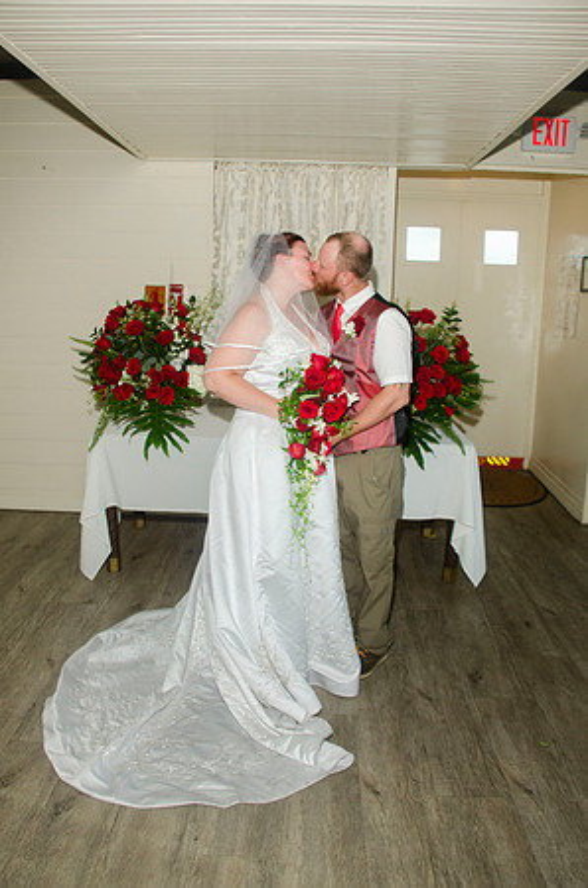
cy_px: 444
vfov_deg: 67.5
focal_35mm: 27
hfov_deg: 47.7
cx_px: 294
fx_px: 665
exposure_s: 1/250
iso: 400
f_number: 5.6
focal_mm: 18
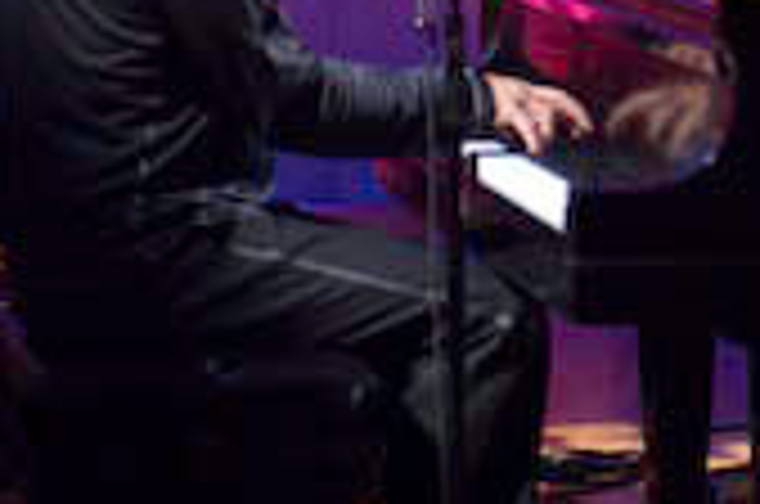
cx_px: 603
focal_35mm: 249
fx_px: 5247
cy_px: -72
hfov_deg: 8.3
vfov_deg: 5.5
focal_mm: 70
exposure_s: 1/50
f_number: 2.8
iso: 800
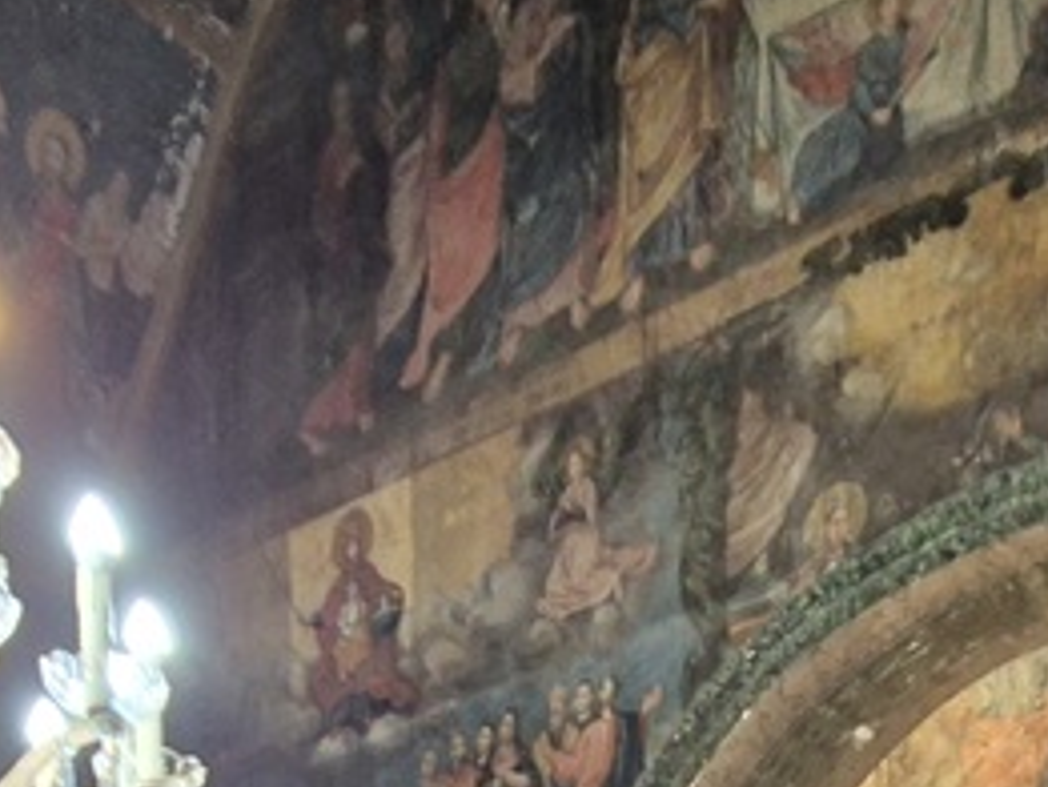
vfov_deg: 21.3
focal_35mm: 51
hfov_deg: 37.3
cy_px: 1333
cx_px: 638
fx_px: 1545
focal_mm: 2.2
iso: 500
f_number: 2.2
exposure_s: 1/50
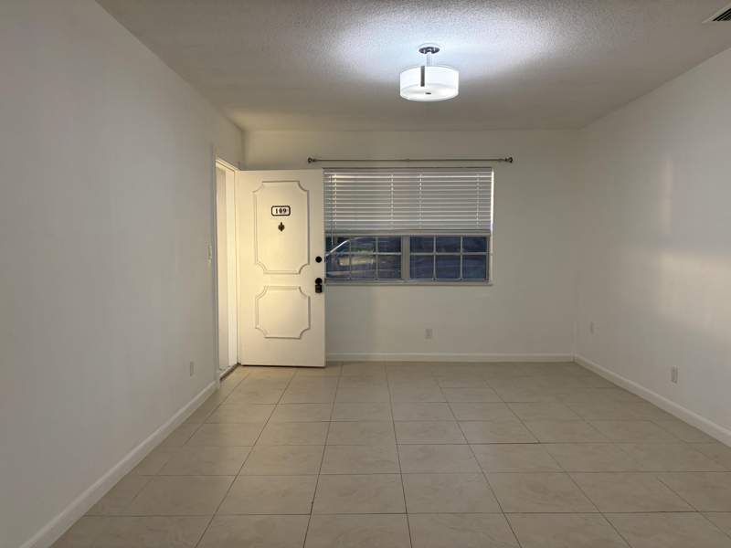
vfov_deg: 53.1
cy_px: 274
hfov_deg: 67.3
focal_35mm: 26
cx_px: 366
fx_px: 549
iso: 125
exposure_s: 1/134
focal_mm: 5.96
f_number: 1.6
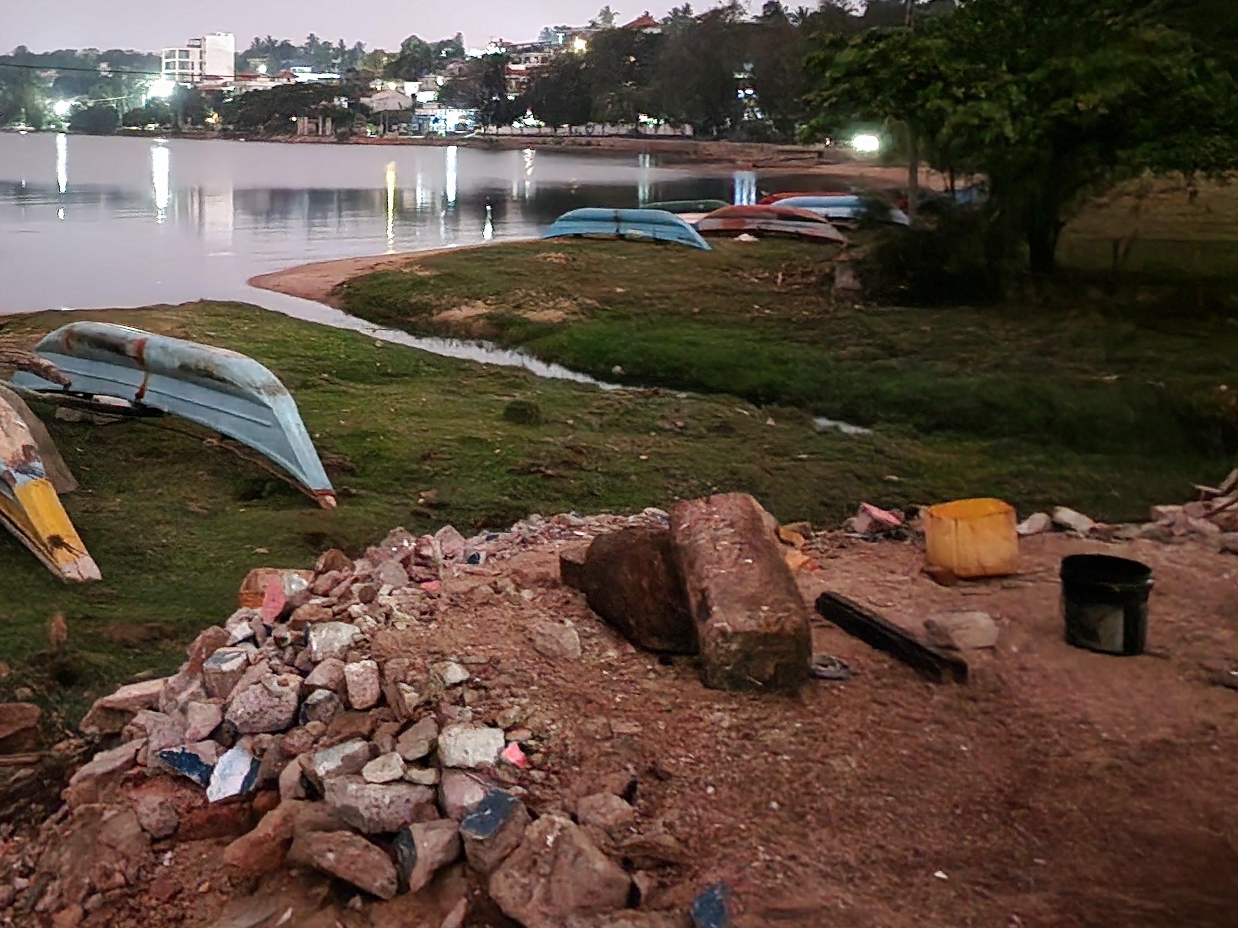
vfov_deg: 34.2
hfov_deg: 44.6
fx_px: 1466
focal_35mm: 41
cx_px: 350
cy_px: 206
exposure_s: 1/2
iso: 2000
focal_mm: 6.4
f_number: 1.8
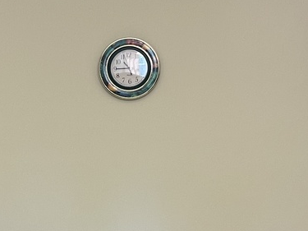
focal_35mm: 96
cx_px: 68
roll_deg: -0.8
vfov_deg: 15.4
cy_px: 146
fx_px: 854
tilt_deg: +1.9
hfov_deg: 20.3
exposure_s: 1/60
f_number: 1.6
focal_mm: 5.1
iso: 100
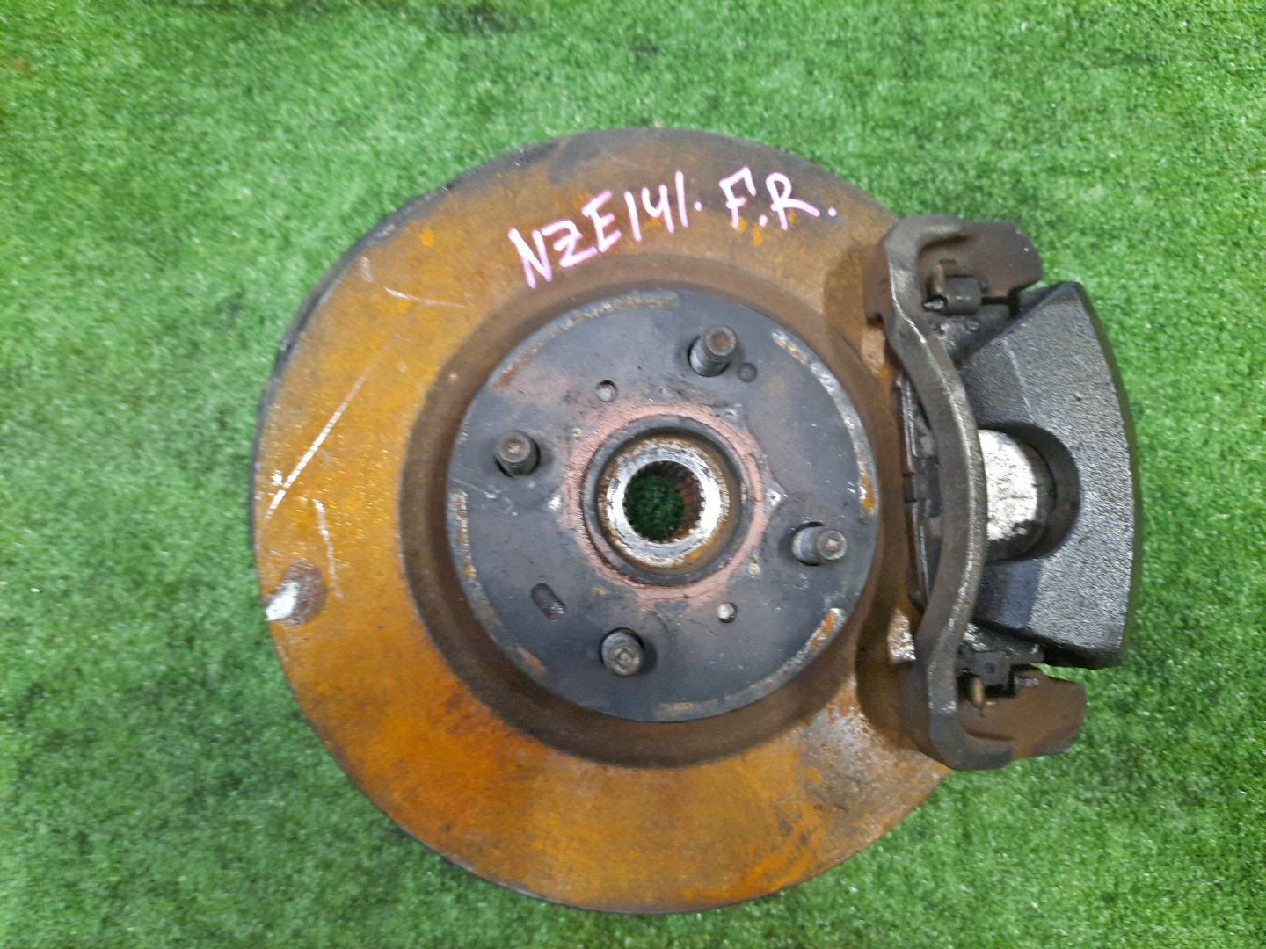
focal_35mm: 25
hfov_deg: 69.4
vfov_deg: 54.9
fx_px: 914
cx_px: 633
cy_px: 474
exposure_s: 1/33
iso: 355
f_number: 2
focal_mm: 4.6
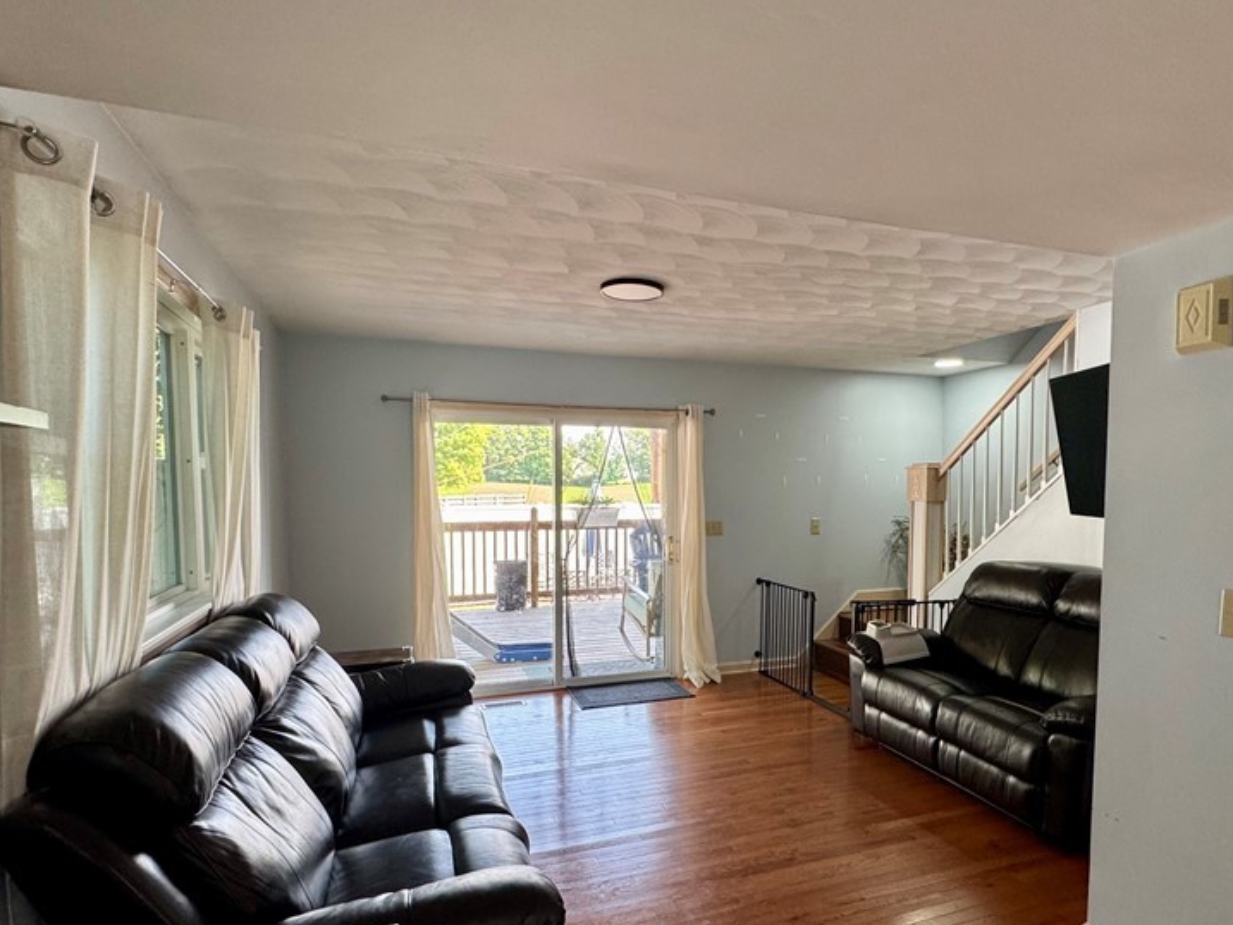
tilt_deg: -4.7
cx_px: 669
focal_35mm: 20
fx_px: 713
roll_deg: -0.2
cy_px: 535
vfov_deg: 65.6
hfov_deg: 81.6
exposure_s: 1/120
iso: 200
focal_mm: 2.22
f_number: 2.2
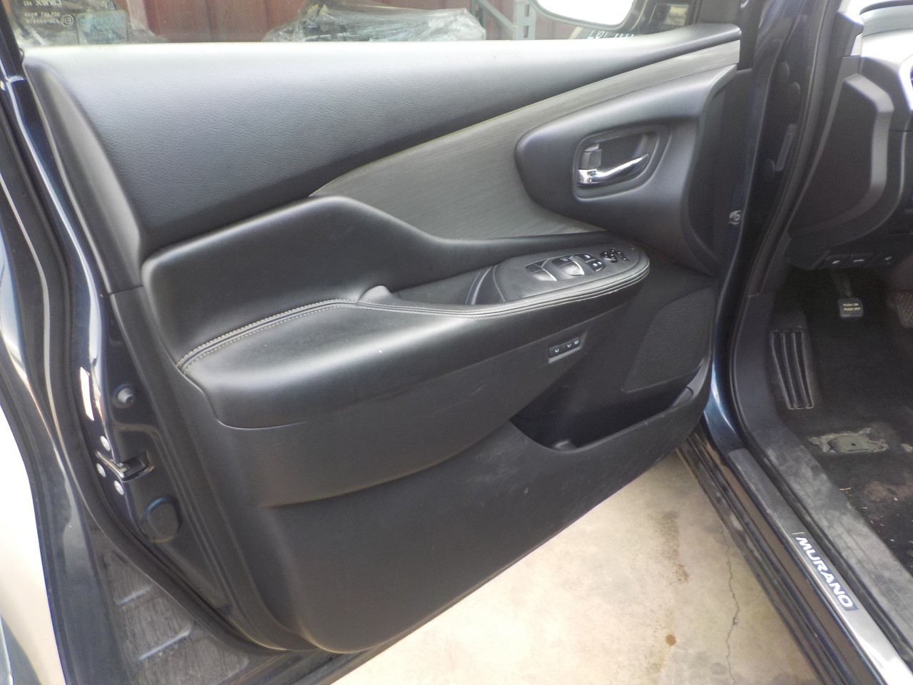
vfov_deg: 46.8
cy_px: 342
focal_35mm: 30
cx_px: 456
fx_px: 791
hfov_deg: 60.0
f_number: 3.3
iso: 125
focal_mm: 4.1
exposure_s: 1/40
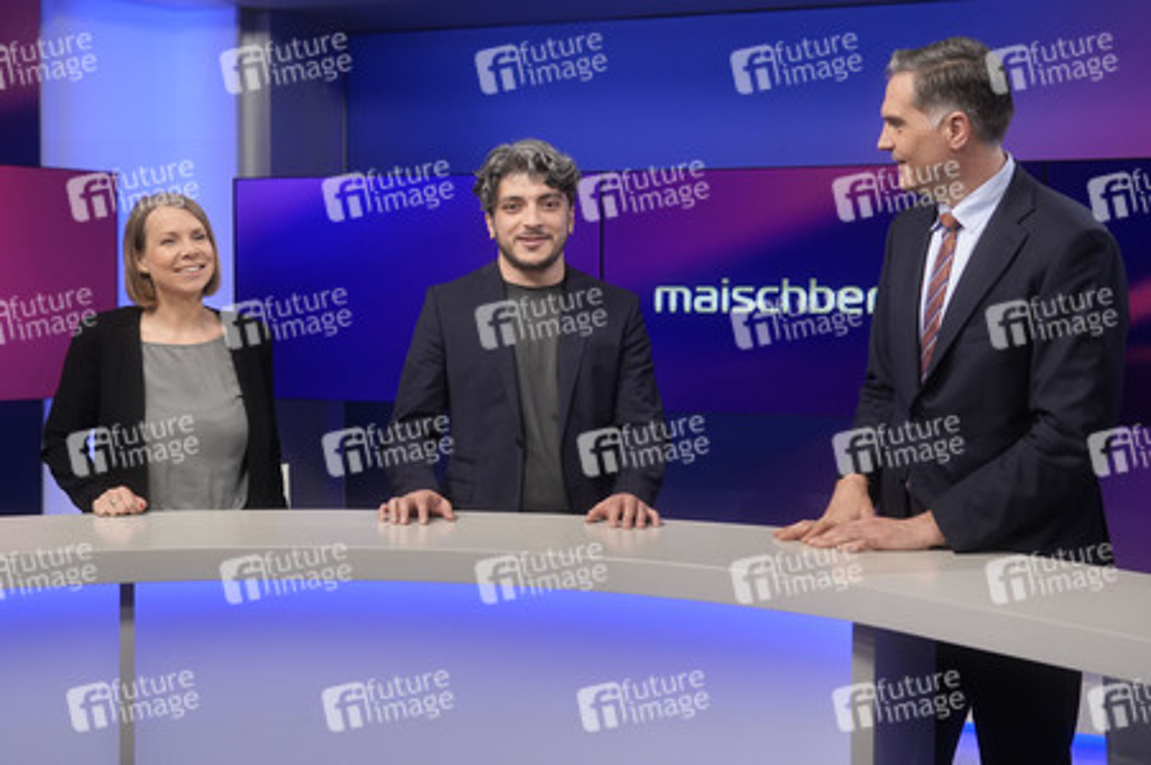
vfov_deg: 29.8
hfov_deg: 43.6
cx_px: 576
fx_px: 1438
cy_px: 382
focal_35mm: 45
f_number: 2.2
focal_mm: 30
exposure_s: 1/200
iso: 640
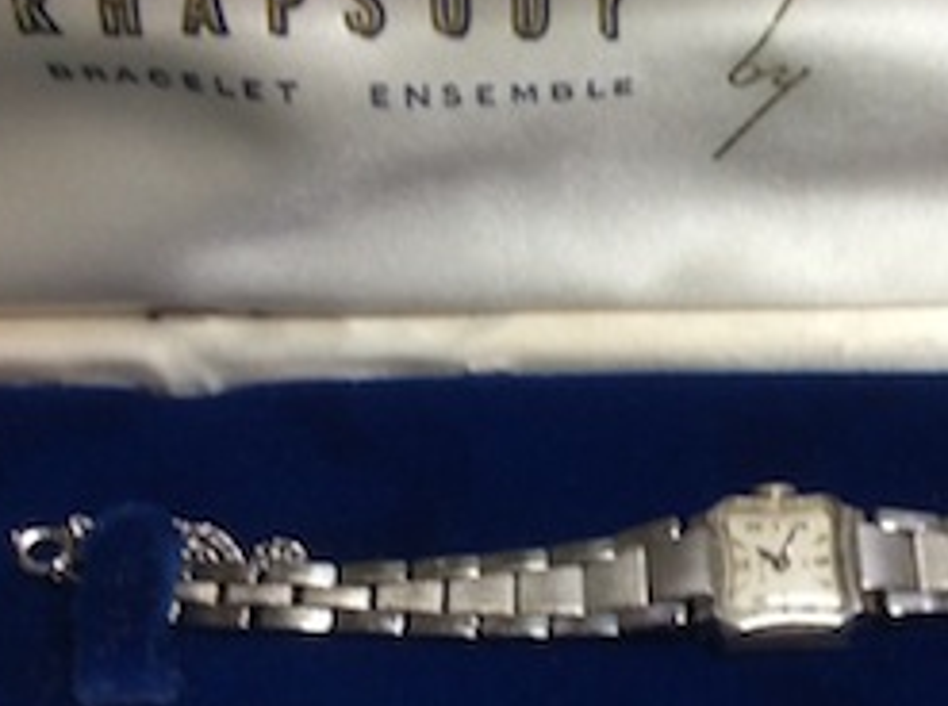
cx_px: 802
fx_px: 2268
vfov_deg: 17.6
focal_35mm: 83
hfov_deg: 23.2
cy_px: 487
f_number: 2.4
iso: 50
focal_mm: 3.3
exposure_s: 1/24
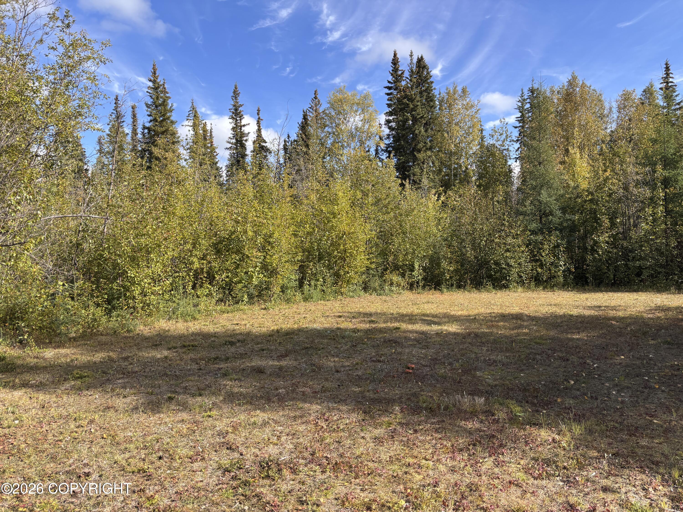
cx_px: 342
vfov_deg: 53.1
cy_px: 256
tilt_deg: -1.0
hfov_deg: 67.3
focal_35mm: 26
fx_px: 513
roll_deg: +1.1
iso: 50
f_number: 1.6
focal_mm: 5.96
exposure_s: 1/1522
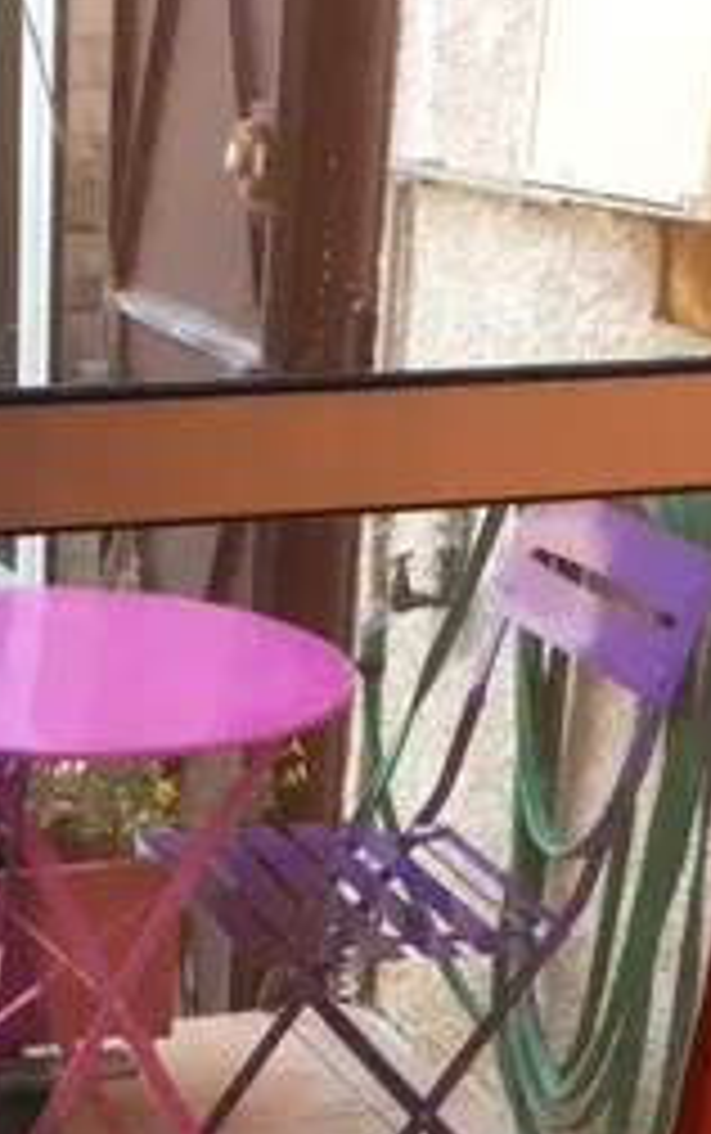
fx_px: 2413
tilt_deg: -24.1
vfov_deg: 25.8
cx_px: 36
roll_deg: -3.6
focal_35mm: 78
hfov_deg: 16.5
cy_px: 972
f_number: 2.2
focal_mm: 4.15
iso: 32
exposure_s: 1/33
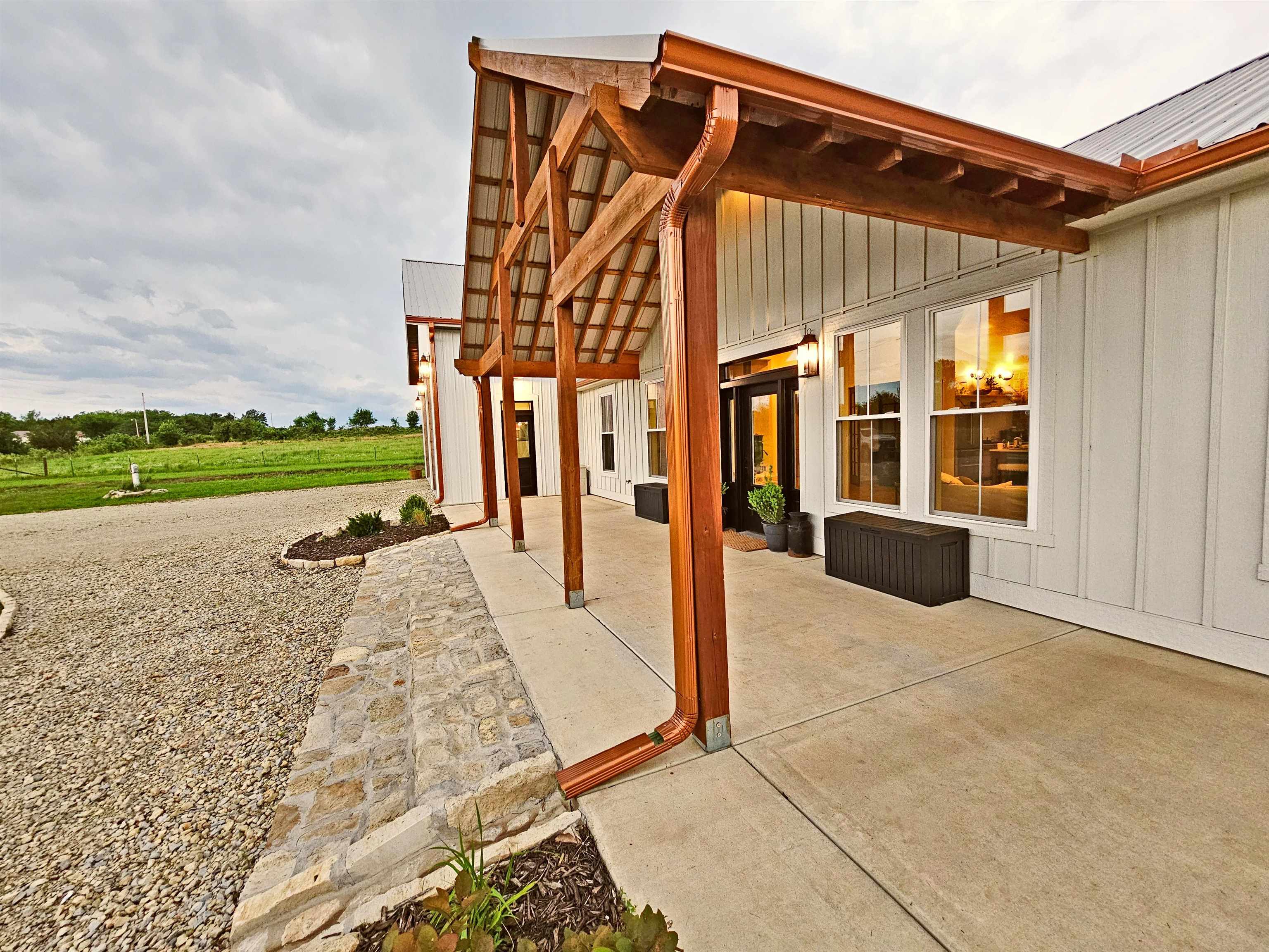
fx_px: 477
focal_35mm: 13
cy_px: 476
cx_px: 634
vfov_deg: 89.9
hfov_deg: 106.2
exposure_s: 1/60
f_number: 2.2
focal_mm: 2.2
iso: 250
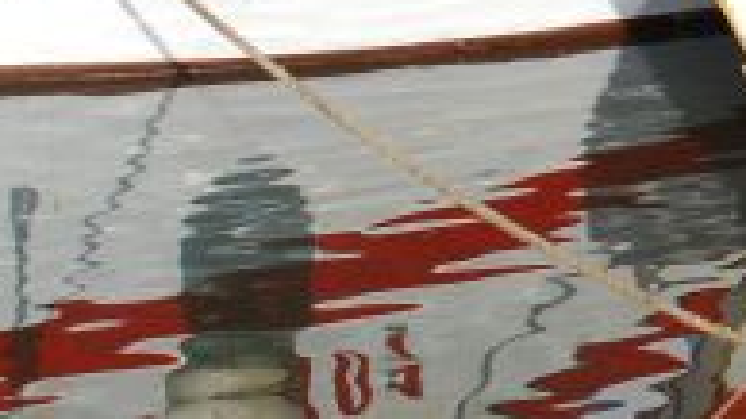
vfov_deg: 7.5
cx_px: 1031
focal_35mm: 159
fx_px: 3144
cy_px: -138
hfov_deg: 13.0
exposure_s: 1/250
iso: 200
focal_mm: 28
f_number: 10
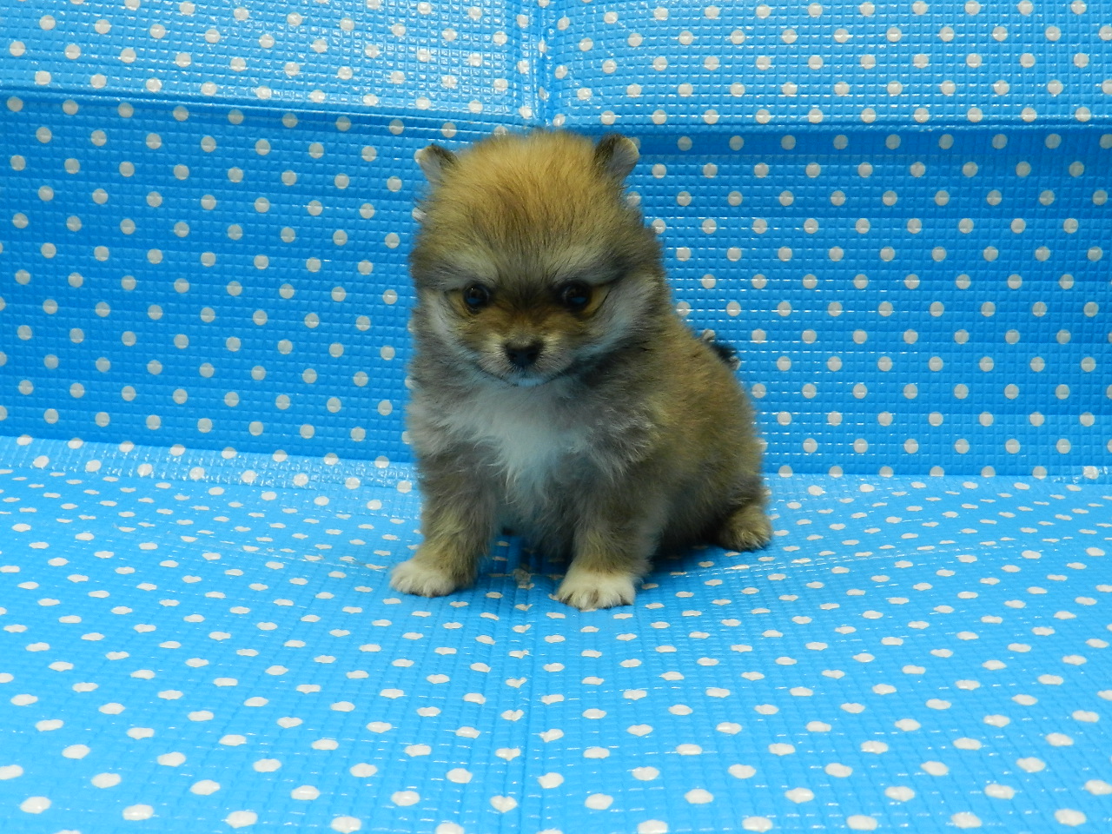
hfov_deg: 49.0
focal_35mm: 38
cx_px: 556
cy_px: 417
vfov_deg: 37.7
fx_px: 1221
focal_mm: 6.7
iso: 400
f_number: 4
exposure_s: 1/30
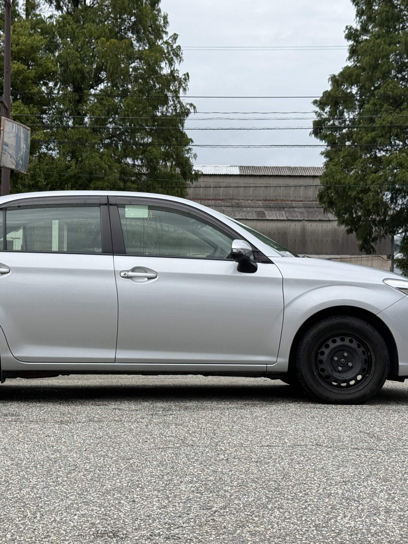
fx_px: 1021
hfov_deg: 22.5
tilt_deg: +1.6
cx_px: 135
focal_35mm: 65
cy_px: 275
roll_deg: -1.1
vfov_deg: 29.8
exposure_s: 1/3891
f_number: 1.78
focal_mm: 6.76
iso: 80
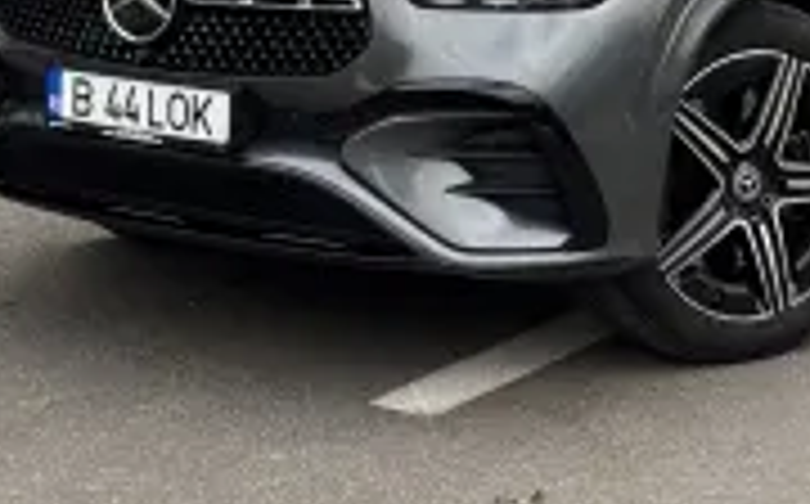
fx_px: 2249
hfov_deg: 20.2
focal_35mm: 102
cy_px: -54
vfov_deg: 12.6
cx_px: 639
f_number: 1.78
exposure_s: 1/1172
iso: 64
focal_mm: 6.76
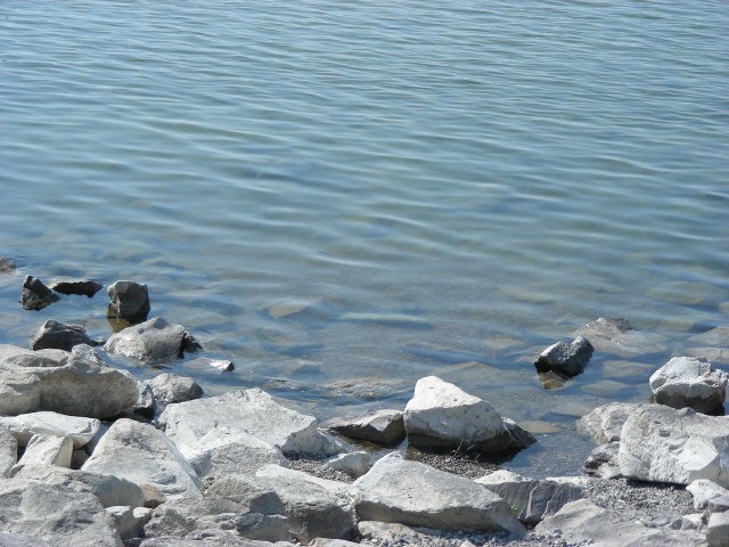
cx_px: 364
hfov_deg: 15.4
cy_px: 274
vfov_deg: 11.6
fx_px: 2696
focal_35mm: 128
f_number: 4
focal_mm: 21.3
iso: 50
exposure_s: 1/420
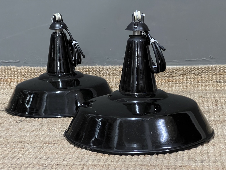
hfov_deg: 25.3
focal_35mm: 77
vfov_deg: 19.1
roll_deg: +2.7
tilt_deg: -8.6
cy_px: 85
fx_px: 503
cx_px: 113
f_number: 2.8
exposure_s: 1/25
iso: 1000
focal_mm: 9
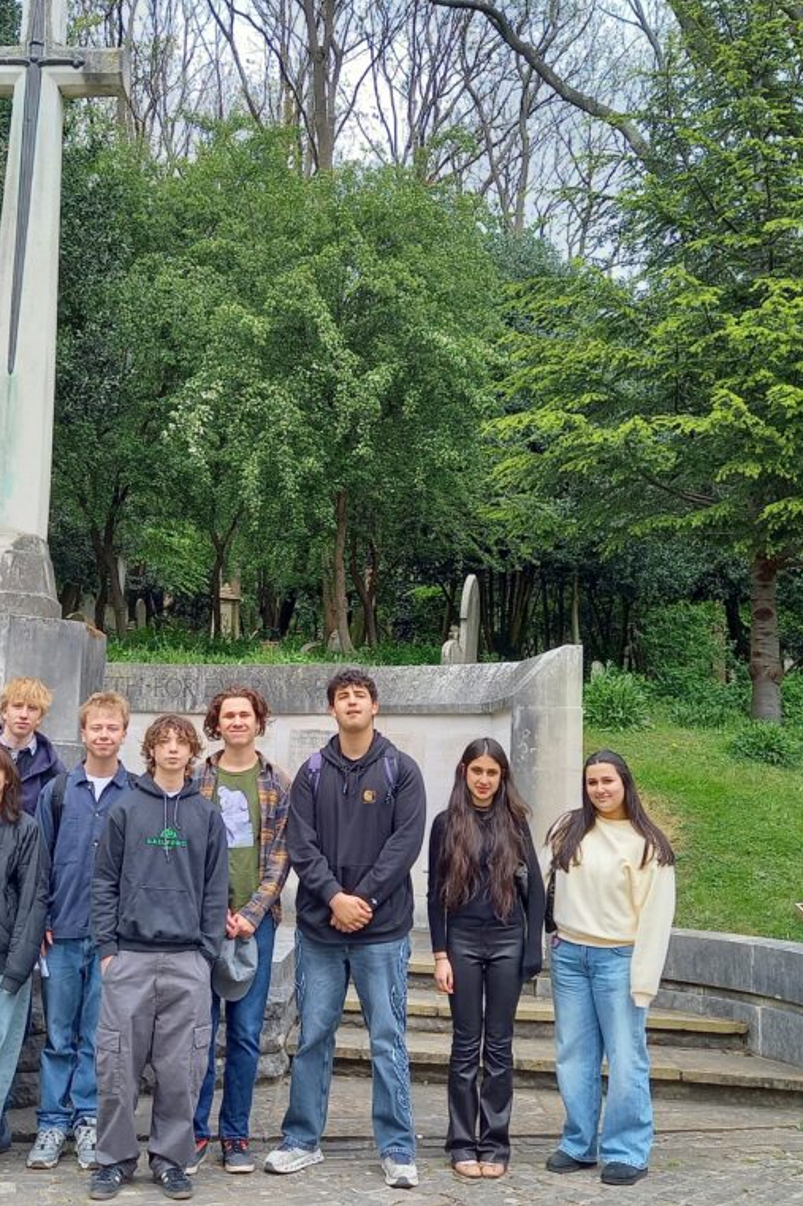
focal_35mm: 35
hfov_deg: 36.8
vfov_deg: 54.4
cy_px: 601
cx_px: 188
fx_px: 1171
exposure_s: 1/205
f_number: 1.8
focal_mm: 4.65
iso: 50
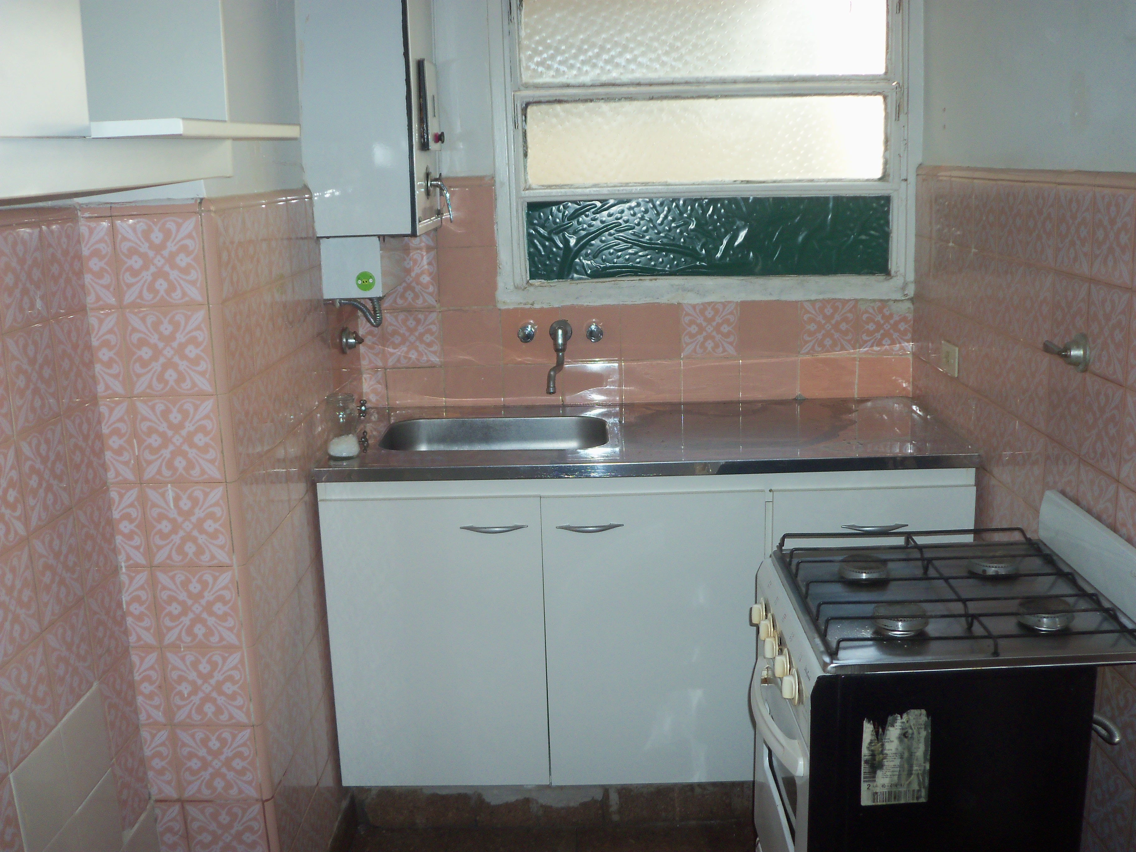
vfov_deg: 41.8
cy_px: 426
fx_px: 1116
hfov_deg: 54.0
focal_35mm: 34
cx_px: 568
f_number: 2.9
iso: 100
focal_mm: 5.7
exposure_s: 1/30
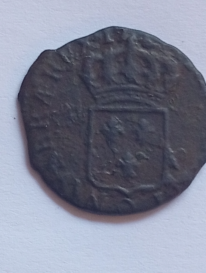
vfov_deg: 14.3
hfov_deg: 10.8
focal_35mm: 138
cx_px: 103
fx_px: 1092
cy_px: 136
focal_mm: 3.98
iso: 667
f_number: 1.8
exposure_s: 1/20
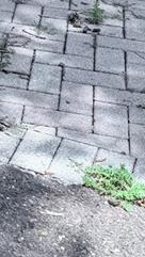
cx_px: -117
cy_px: -347
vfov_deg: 12.9
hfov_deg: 8.9
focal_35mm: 130
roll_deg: +0.2
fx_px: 886
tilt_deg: -1.7
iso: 80
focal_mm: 6.76
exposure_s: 1/2169
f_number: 1.78
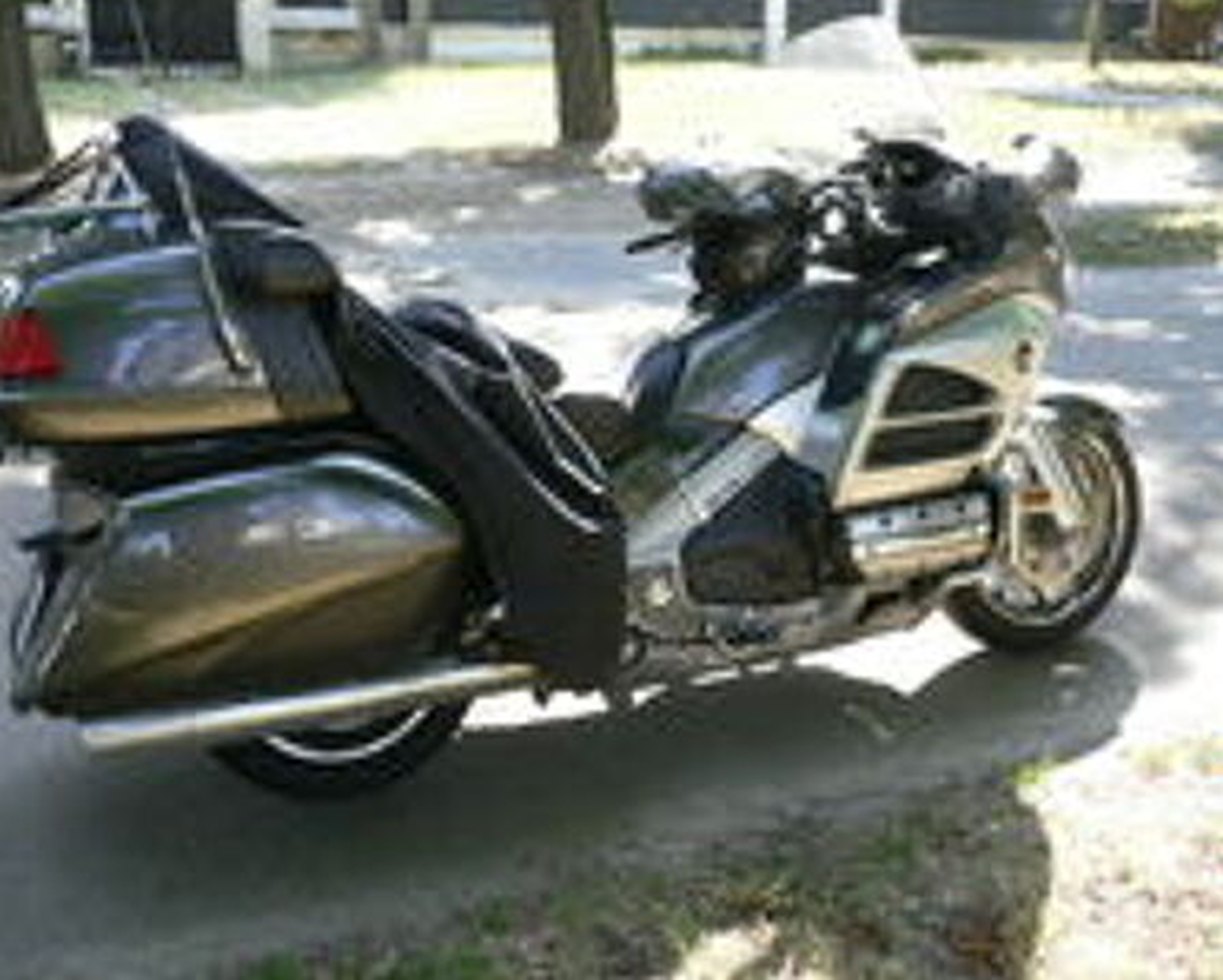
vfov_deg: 40.2
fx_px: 1340
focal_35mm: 37
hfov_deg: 49.0
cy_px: 486
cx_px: 594
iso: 80
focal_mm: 5.8
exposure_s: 1/100
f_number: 2.8
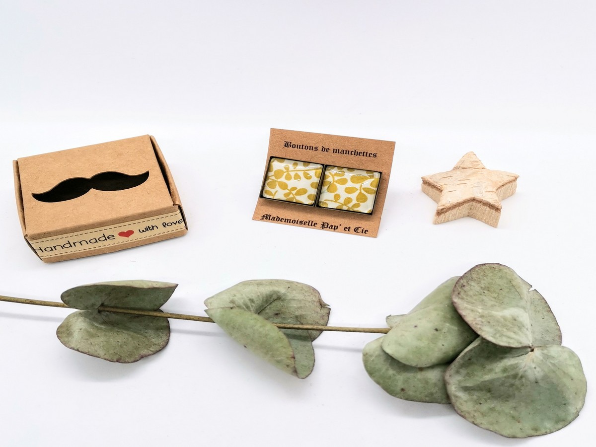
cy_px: 224
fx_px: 448
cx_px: 298
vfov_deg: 53.1
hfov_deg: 67.3
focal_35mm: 26
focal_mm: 4.75
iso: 50
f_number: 1.8
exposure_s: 1/129
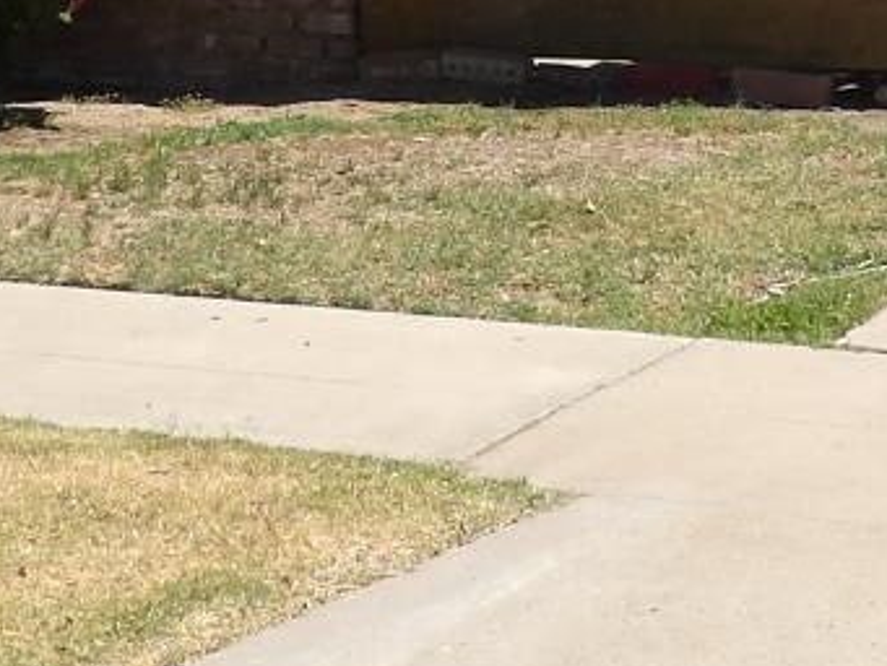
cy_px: -329
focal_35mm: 123
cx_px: 471
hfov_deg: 16.0
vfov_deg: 11.6
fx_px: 3153
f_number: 3
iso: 100
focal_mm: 5
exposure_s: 1/1094
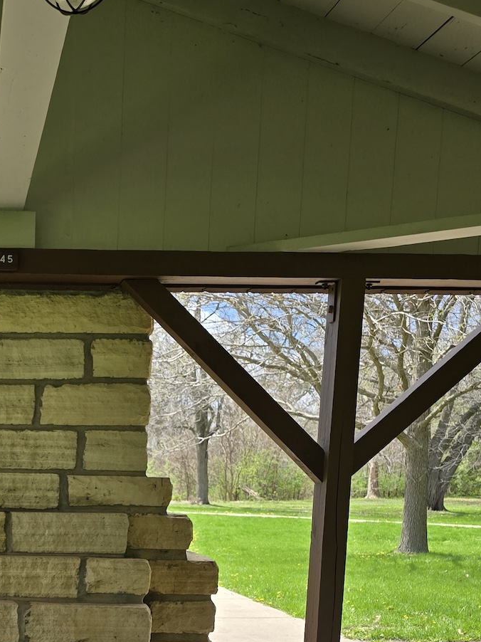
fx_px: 945
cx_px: -22
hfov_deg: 26.7
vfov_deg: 34.9
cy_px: 604
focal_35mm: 51
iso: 12
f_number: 1.7
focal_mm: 6.3
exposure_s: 1/476
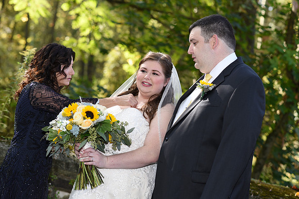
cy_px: 100
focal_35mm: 85
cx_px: 150
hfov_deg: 23.9
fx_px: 706
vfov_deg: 16.1
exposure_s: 1/200
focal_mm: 85
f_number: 3.5
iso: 200
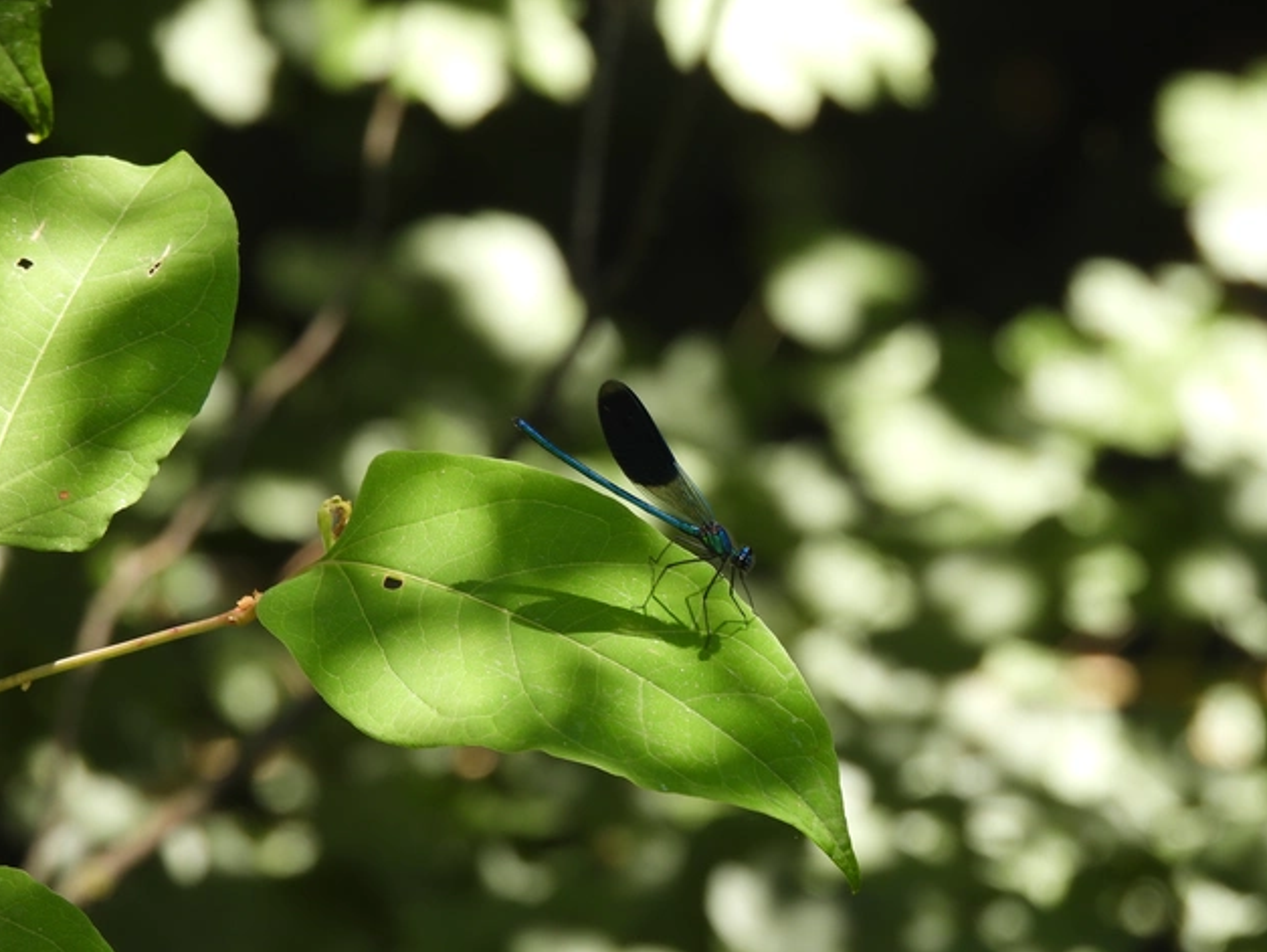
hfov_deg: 3.2
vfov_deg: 2.4
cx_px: 643
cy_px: 483
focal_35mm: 612
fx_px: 22413
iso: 100
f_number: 5
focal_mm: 107
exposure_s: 1/100
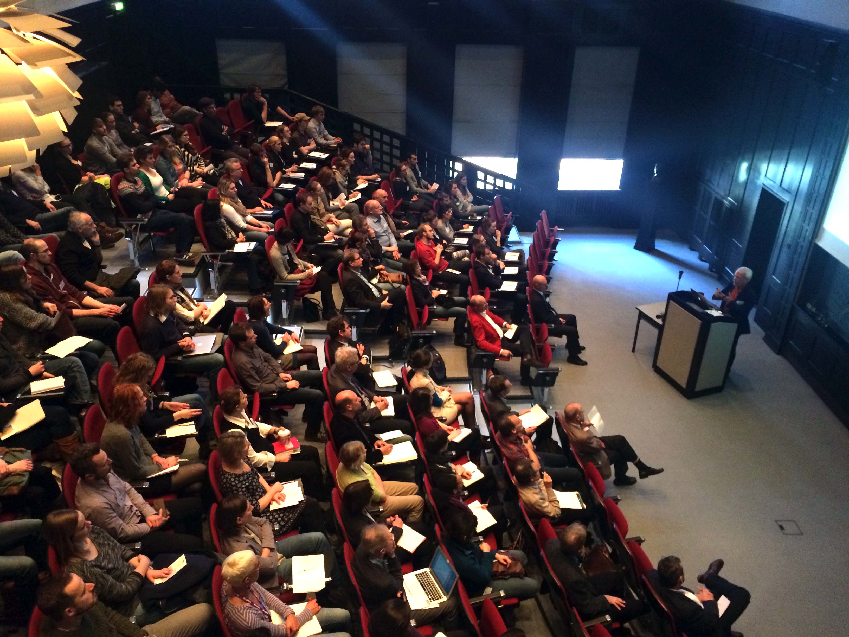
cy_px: 318
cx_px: 424
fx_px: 711
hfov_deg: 61.7
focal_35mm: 29
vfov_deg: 48.2
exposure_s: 1/17
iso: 320
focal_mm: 4.15
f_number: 2.2
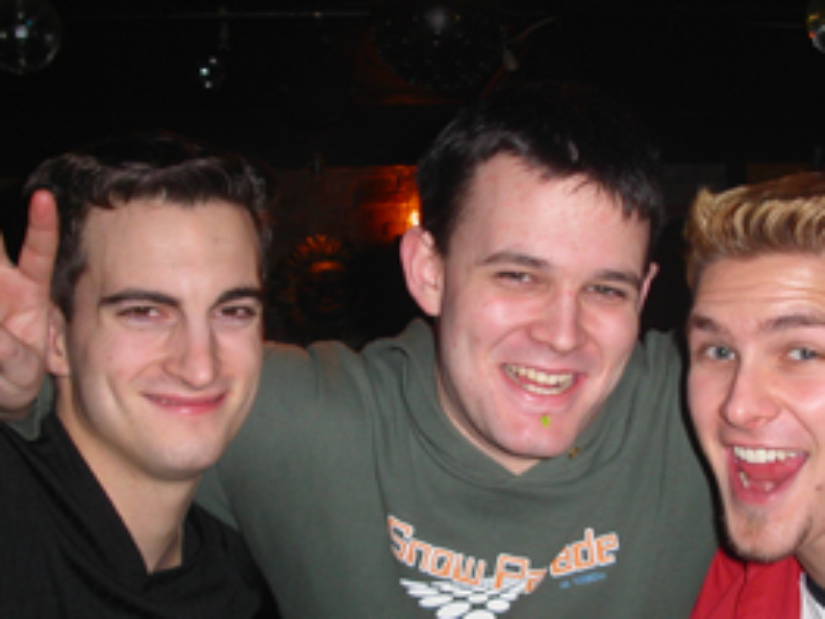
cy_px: 406
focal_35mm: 58
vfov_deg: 25.1
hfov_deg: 33.1
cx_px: 498
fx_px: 1382
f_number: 2.8
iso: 100
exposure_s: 1/30
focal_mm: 7.8
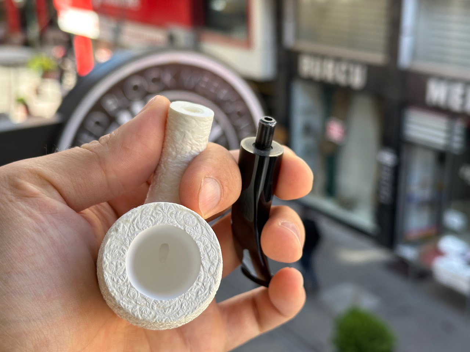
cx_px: 235
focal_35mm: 48
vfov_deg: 30.3
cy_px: 176
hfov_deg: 39.7
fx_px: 652
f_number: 1.78
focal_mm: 6.86
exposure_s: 1/390
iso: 64
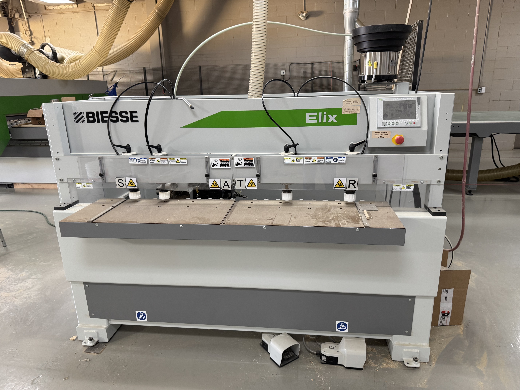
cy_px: 195
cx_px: 260
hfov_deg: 71.6
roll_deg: +2.0
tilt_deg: -16.6
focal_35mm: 24
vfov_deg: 56.8
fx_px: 361
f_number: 1.78
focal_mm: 6.76
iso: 200
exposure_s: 1/60
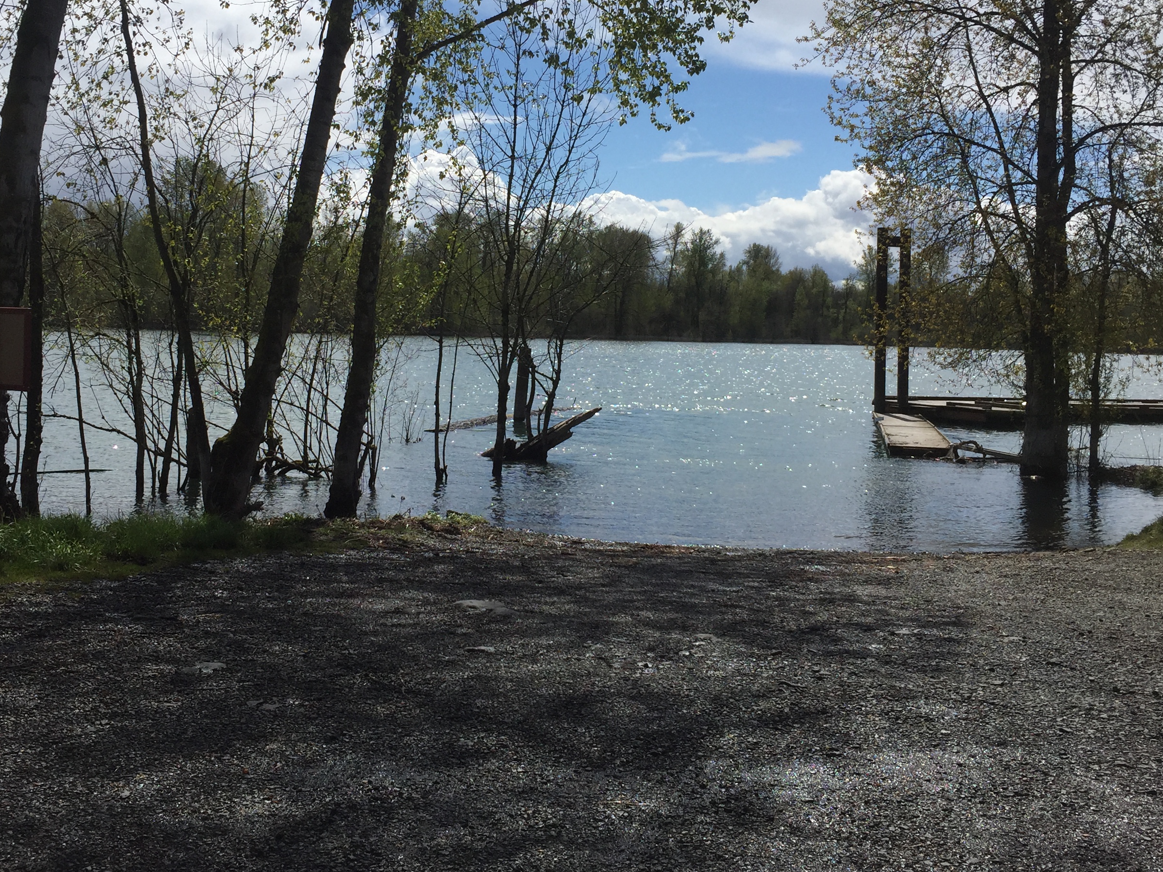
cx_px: 503
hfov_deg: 47.7
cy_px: 310
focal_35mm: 39
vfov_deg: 36.5
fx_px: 1310
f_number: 2.2
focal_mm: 4.15
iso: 32
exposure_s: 1/4405
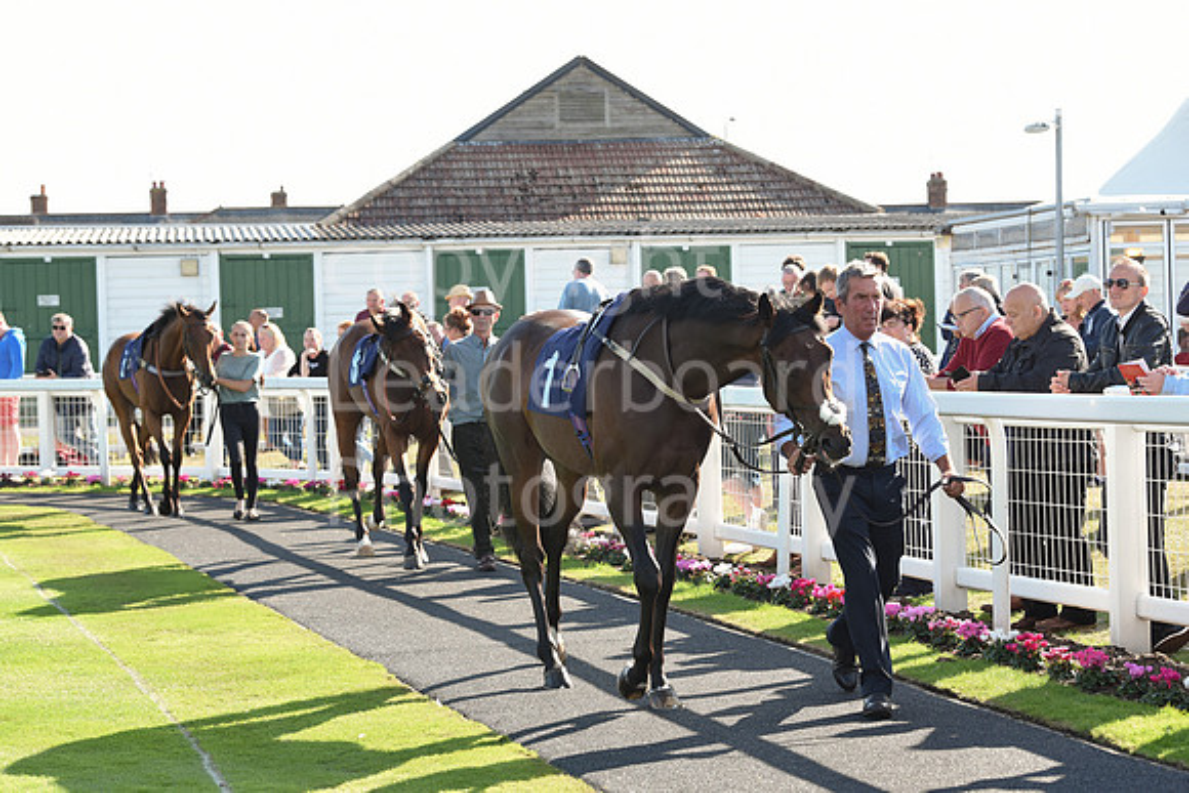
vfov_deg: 15.9
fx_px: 2841
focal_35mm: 86
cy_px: 396
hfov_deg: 23.6
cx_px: 594
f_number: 6.3
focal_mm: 86
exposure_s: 1/400
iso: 500
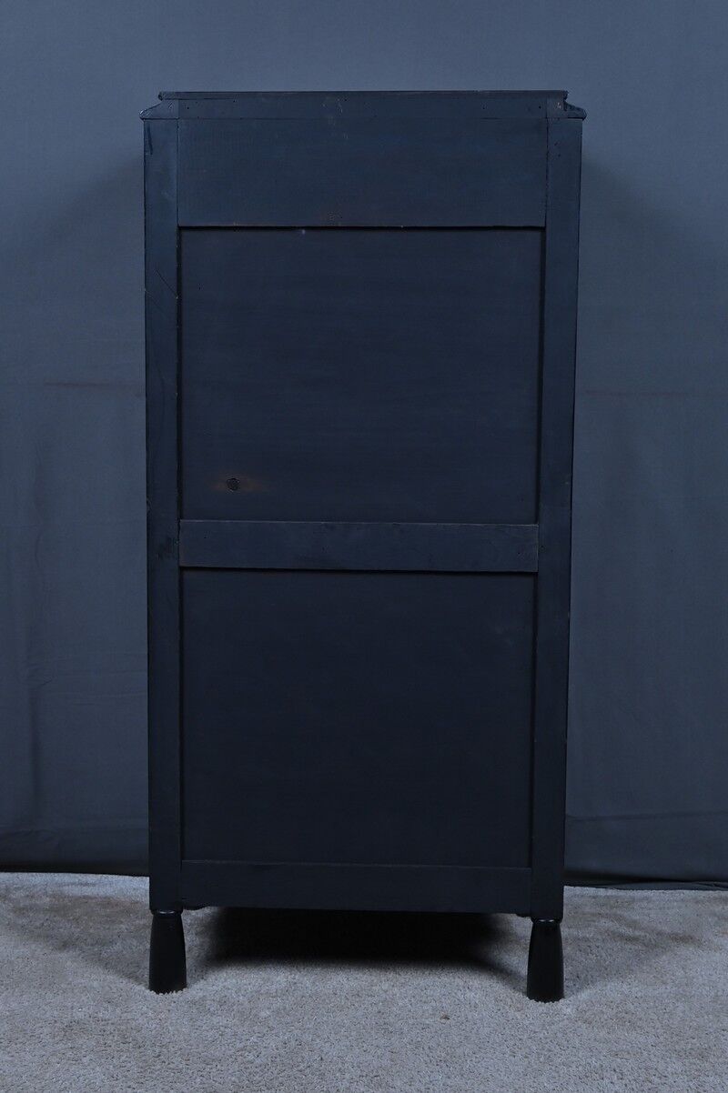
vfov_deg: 55.1
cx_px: 364
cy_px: 546
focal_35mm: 34
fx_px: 1048
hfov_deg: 38.3
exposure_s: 1/125
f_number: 10
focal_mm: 34.5
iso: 500
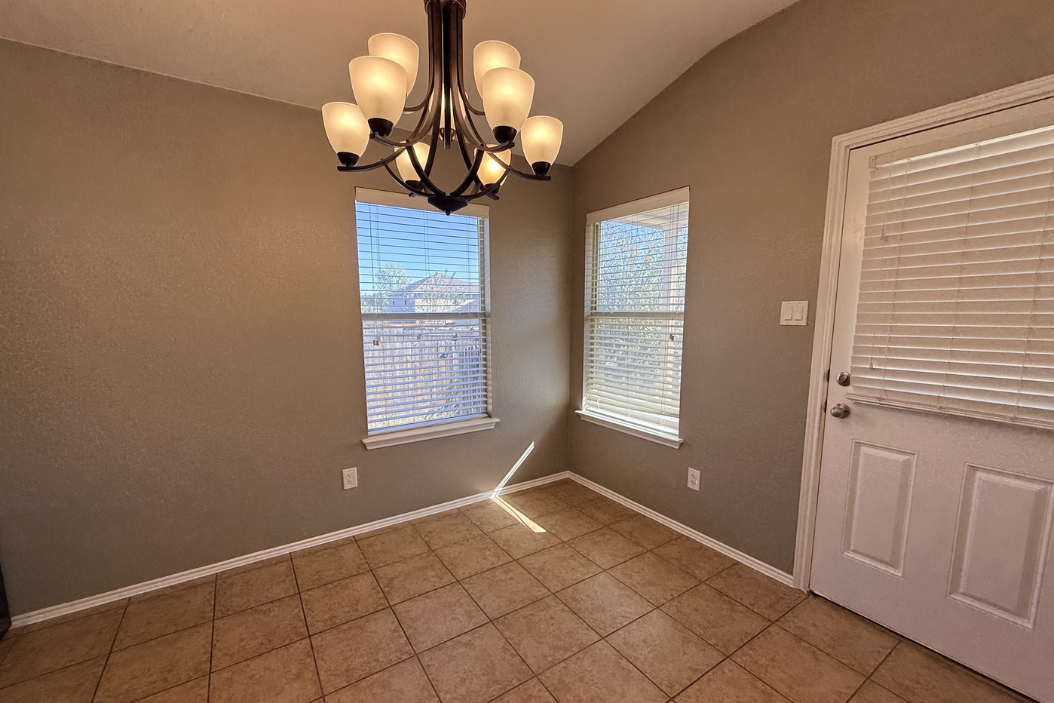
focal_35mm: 15
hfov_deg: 100.4
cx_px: 519
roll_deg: +0.9
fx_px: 439
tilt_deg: -6.2
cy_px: 369
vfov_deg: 77.3
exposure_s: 1/196
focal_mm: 2.22
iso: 64
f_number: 2.2
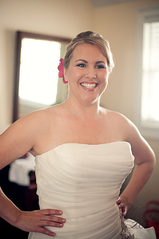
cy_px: 120
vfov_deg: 39.6
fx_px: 332
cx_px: 80
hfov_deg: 26.9
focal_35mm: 50
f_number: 1.4
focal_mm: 50
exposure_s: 1/320
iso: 400
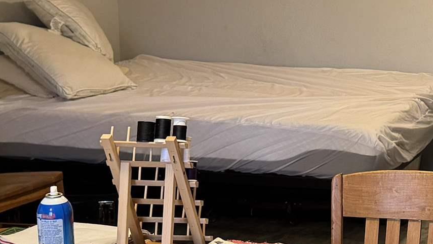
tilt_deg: -9.8
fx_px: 1079
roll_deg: -1.1
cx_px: 436
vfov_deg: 12.9
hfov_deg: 21.8
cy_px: 105
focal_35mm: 94
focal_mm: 6.76
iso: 320
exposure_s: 1/60
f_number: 1.78
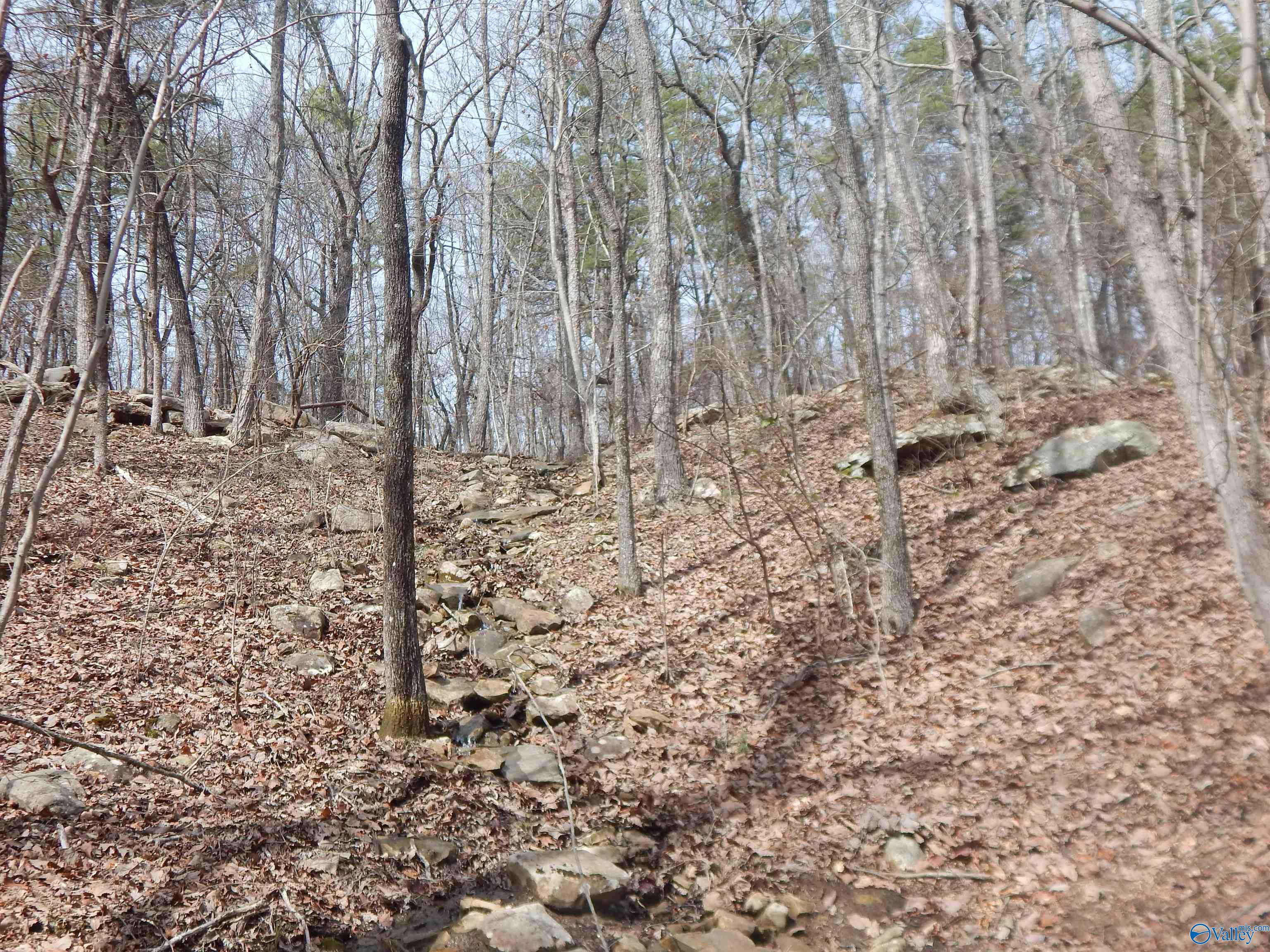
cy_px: 476
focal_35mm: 43
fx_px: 1578
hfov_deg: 43.9
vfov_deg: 33.6
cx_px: 635
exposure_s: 1/500
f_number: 3.6
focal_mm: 7.7
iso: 125
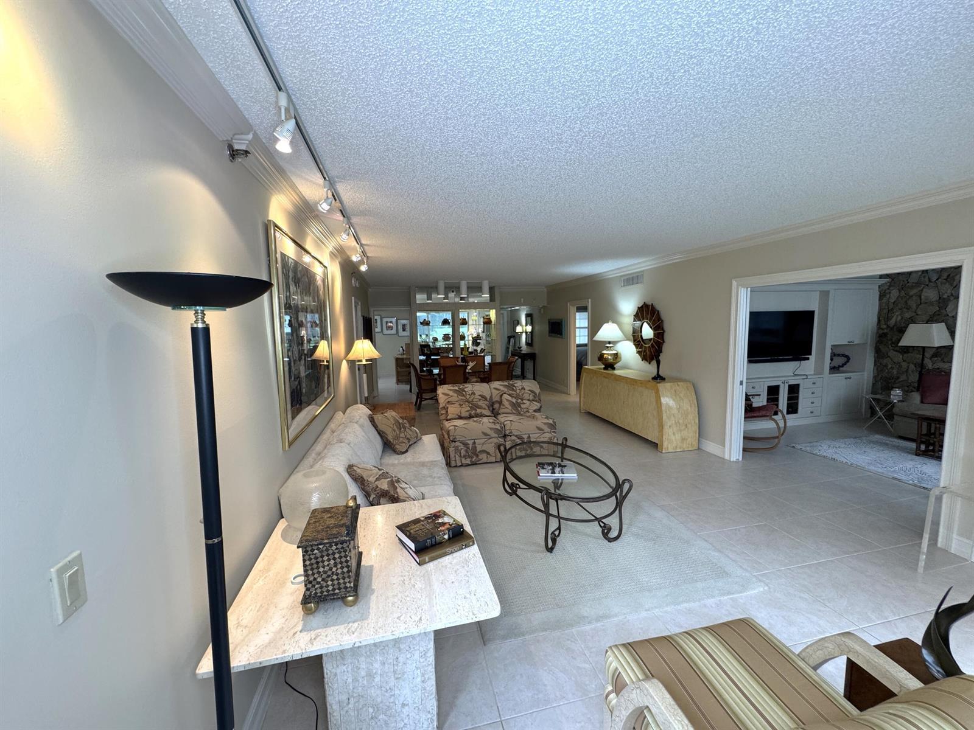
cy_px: 365
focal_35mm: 14
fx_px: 394
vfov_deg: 85.7
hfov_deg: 102.1
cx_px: 487
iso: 200
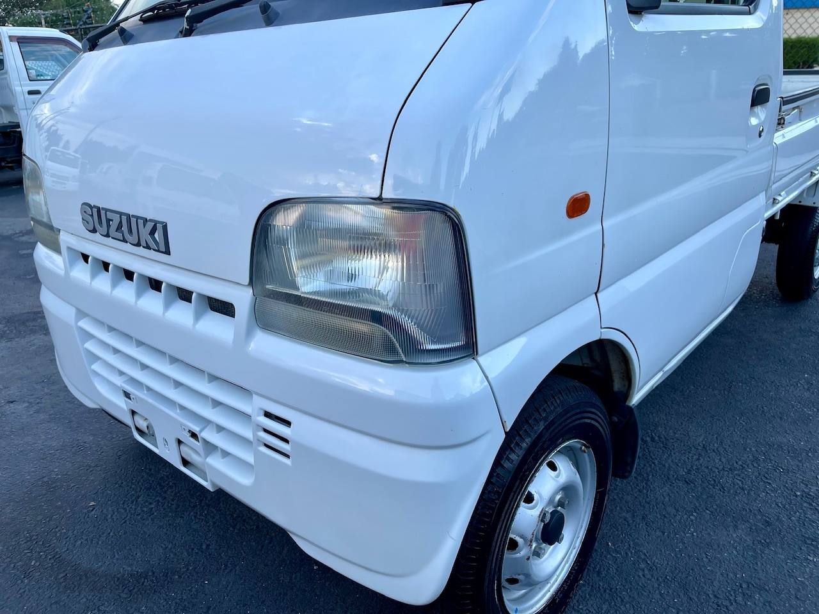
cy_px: 307
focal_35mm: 25
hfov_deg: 69.4
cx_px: 410
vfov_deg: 54.9
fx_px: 591
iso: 32
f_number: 1.6
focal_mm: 5.1
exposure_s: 1/260
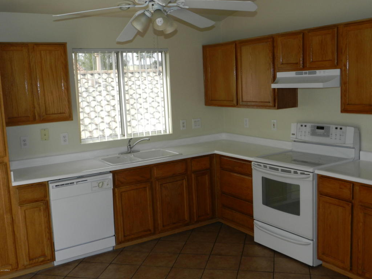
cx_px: 186
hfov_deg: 49.0
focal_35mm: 38
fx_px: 408
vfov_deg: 37.7
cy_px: 140
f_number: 4
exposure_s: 1/400
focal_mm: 6.7
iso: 160
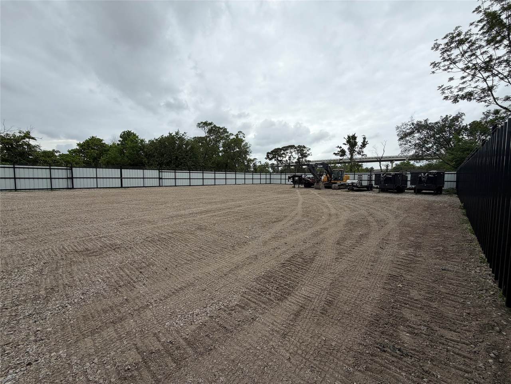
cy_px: 192
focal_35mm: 14
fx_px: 207
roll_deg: -0.4
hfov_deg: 102.1
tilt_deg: -3.4
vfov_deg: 85.7
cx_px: 256
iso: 32
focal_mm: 2.22
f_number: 2.2
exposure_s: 1/770
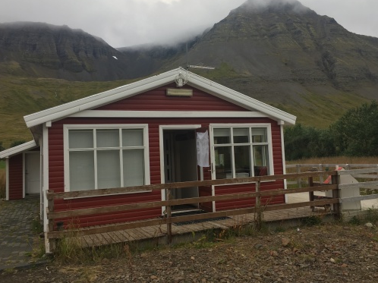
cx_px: 198
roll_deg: +3.5
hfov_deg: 56.8
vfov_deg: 44.1
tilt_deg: +3.9
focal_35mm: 32
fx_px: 349
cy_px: 134
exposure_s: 1/158
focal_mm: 4.15
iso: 25
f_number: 2.2
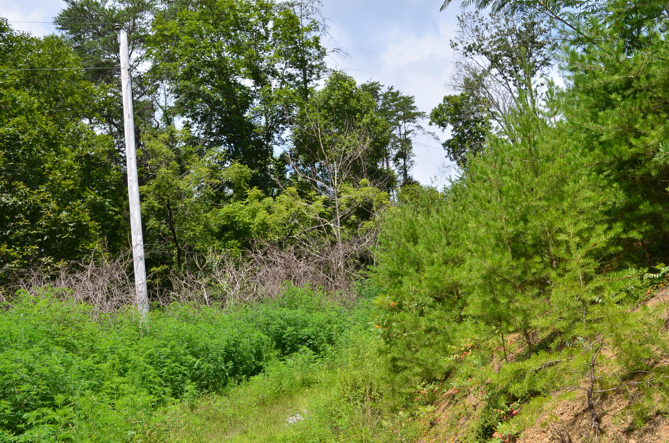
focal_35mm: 42
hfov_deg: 46.5
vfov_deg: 31.8
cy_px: 222
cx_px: 334
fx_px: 779
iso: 280
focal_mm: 28
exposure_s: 1/250
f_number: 10
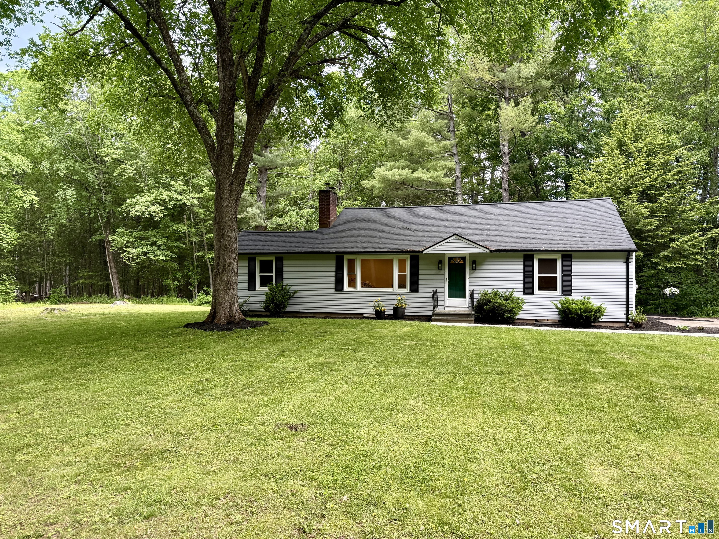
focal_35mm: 24
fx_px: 498
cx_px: 360
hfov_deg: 71.6
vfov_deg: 56.8
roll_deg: -0.2
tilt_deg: +0.8
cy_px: 270
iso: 64
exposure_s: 1/236
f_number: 1.78
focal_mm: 6.76
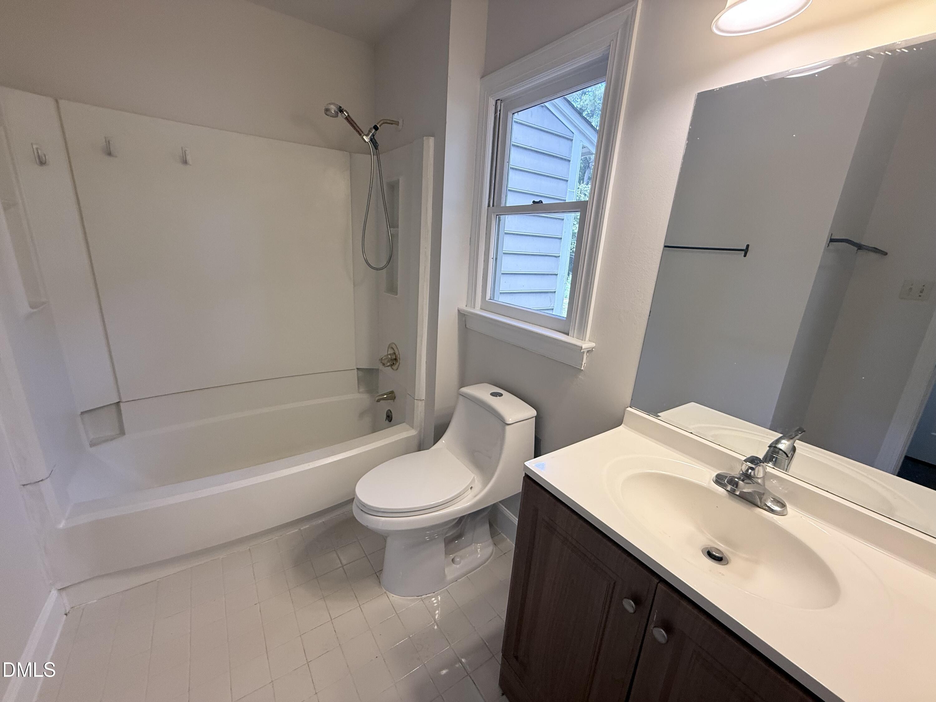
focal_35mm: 14
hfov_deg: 102.1
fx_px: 379
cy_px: 351
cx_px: 468
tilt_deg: -14.9
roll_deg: -3.3
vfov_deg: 85.7
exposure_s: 1/120
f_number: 2.2
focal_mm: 2.22
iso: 160
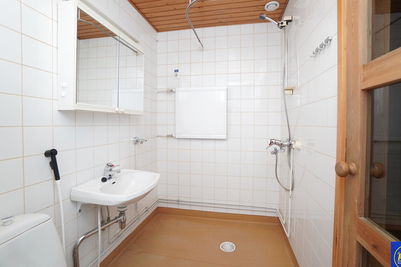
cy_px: 131
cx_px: 208
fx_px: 178
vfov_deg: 73.7
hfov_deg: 96.7
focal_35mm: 16
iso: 1600
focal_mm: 10
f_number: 4
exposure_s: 1/30
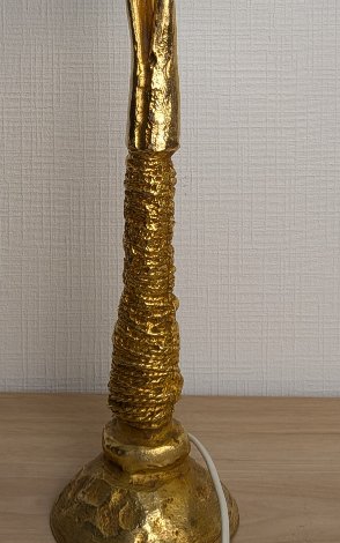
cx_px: 186
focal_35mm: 65
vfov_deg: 29.3
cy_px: -10
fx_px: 963
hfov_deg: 20.0
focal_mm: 4.53
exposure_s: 1/132
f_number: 1.7
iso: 27
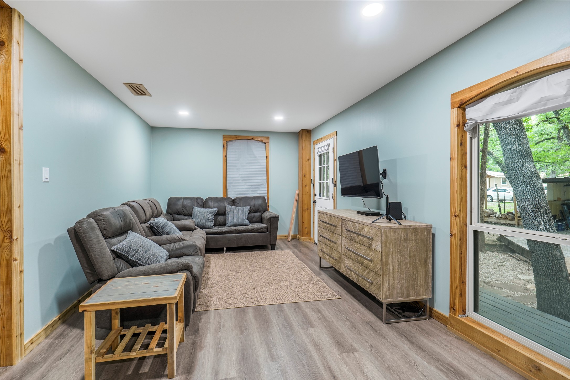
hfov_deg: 96.7
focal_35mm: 16
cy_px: 190
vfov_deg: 73.7
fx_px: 253
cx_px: 285
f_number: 7.1
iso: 400
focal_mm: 16
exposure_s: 1.3
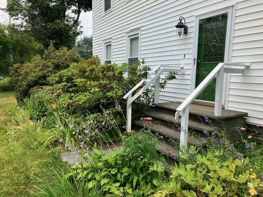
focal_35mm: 28
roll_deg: -0.9
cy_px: 98
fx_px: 213
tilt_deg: -4.4
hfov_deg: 63.4
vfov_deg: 49.7
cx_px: 132
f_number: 1.8
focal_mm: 3.99
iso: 32
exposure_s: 1/810
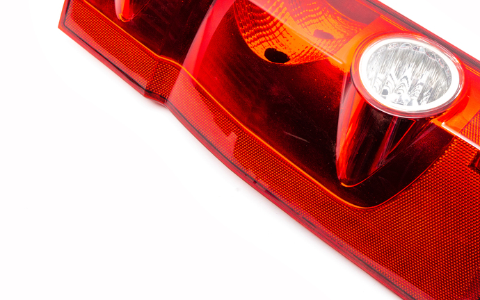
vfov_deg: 20.9
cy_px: 115
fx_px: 811
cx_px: 307
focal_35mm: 62
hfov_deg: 32.8
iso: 500
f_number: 16
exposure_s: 1/160
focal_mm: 35
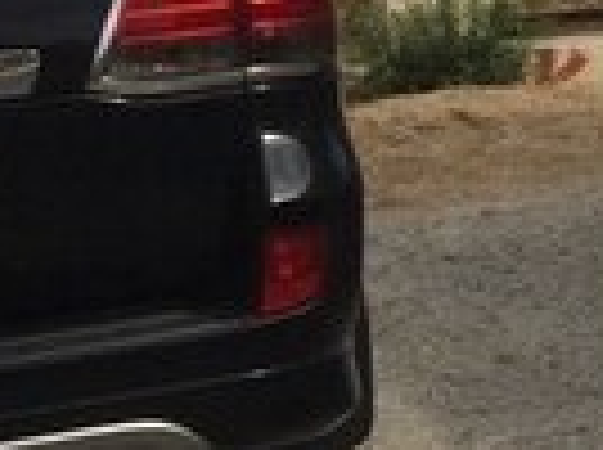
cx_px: 1431
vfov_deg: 10.2
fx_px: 2487
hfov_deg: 11.5
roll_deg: +0.6
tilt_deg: -2.1
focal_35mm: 143
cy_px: -101
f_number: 2.2
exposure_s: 1/2564
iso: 32
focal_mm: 4.15
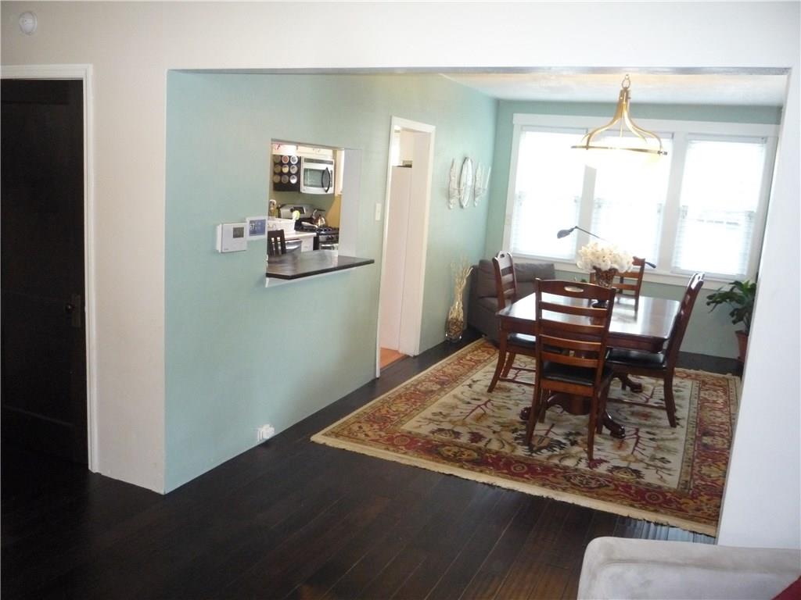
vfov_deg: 46.8
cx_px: 400
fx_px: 694
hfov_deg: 60.0
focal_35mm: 30
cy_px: 300
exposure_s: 1/30
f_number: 3.3
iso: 500
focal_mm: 5.2
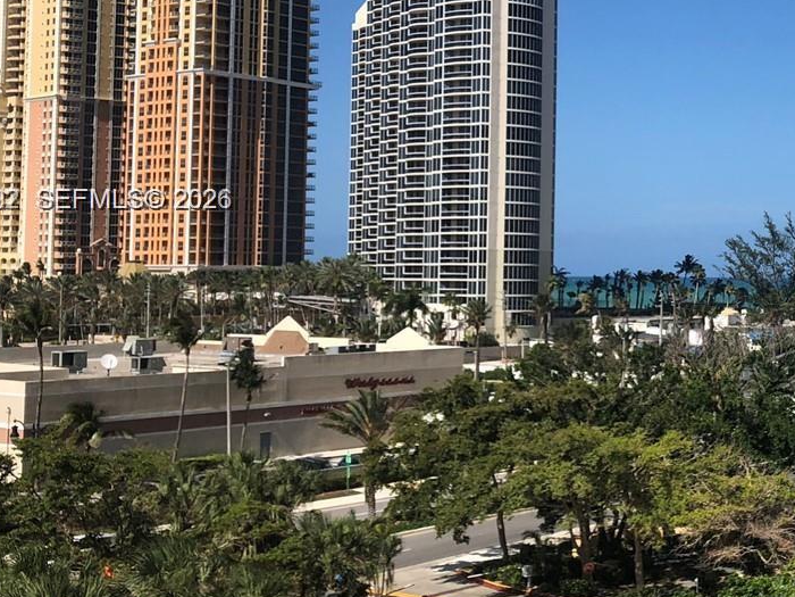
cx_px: 787
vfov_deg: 22.8
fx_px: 1470
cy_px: 201
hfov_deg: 28.5
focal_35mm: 64
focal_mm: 4
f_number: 1.8
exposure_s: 1/2558
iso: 25
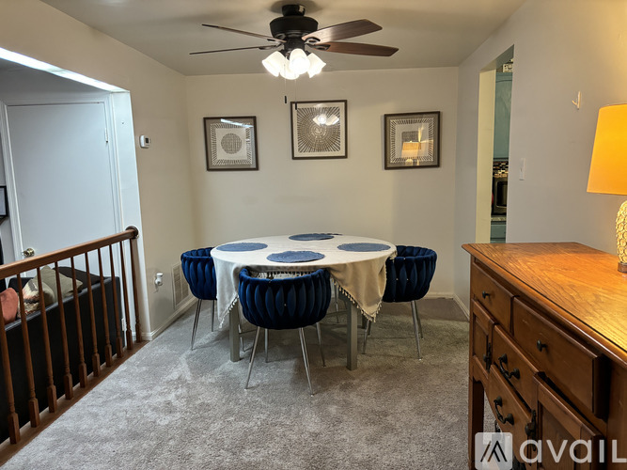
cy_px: 235
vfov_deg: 53.0
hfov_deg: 67.3
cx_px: 314
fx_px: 471
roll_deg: +1.3
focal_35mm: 26
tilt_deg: -8.5
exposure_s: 1/60
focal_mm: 5.96
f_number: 1.6
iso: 400
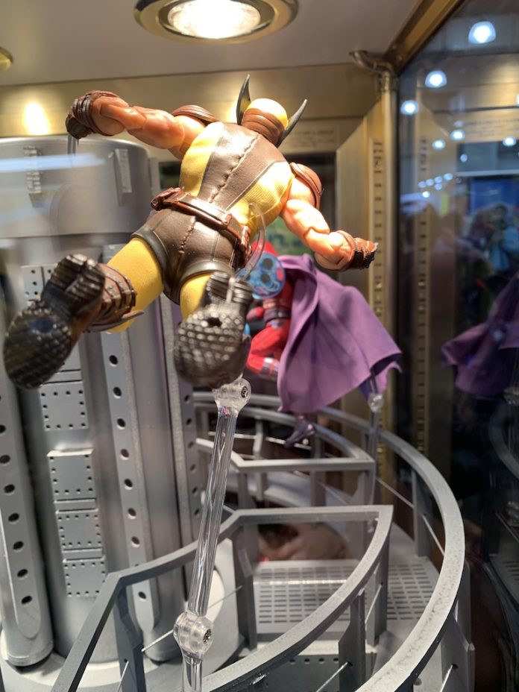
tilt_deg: -12.3
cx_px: 260
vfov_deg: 67.3
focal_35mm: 26
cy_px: 346
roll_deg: +3.9
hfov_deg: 53.1
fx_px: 520
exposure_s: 1/60
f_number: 1.8
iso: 64
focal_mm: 4.25
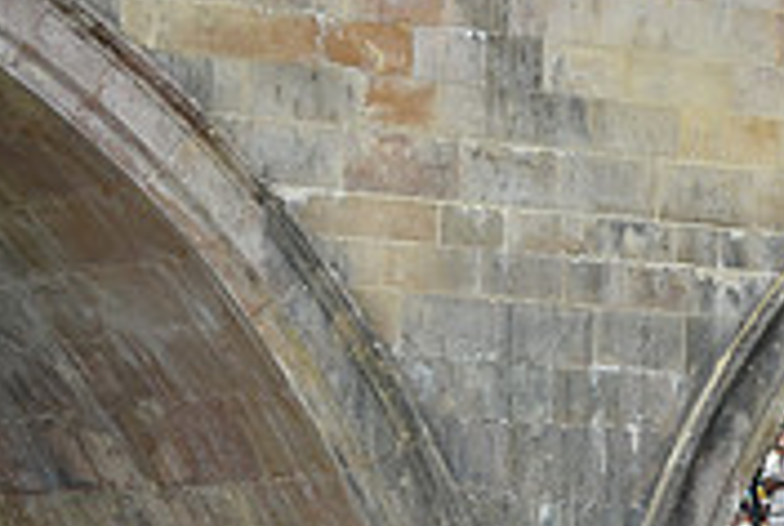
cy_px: 727
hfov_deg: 8.7
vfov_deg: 5.9
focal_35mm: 230
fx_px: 5017
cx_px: 1283
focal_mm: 70
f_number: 5.6
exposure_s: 1/1250
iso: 560
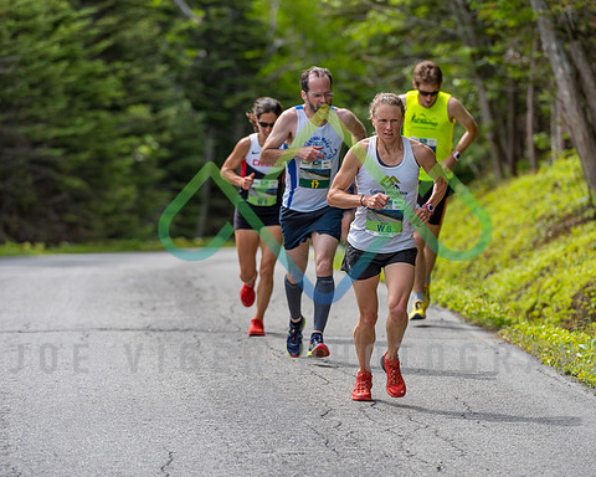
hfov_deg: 8.5
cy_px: 238
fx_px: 4004
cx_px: 325
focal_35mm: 227
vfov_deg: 6.8
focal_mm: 200
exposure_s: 1/2500
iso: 400
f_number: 4
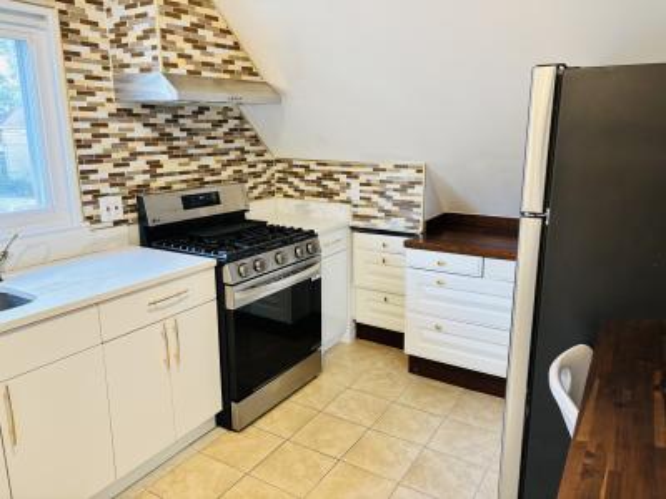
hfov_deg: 67.3
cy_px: 250
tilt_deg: -12.0
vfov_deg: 53.1
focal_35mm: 26
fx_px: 500
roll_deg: -0.3
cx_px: 333
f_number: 1.6
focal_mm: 5.96
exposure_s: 1/60
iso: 200
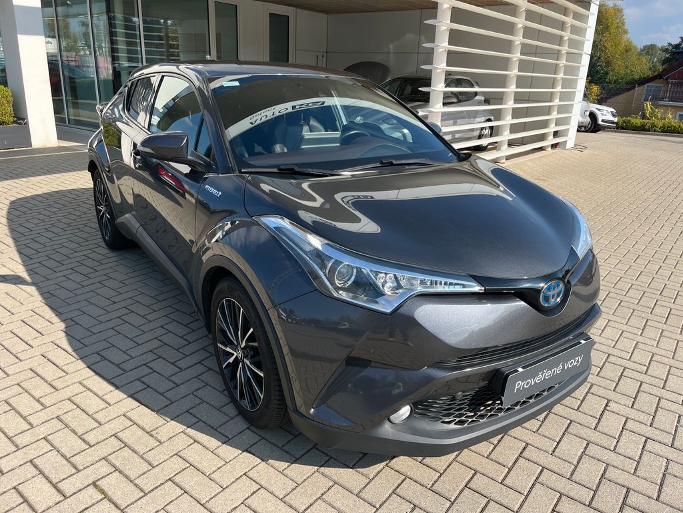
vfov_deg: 53.1
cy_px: 256
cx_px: 342
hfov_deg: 67.3
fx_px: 513
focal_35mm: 26
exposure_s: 1/2062
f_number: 1.6
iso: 50
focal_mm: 5.1
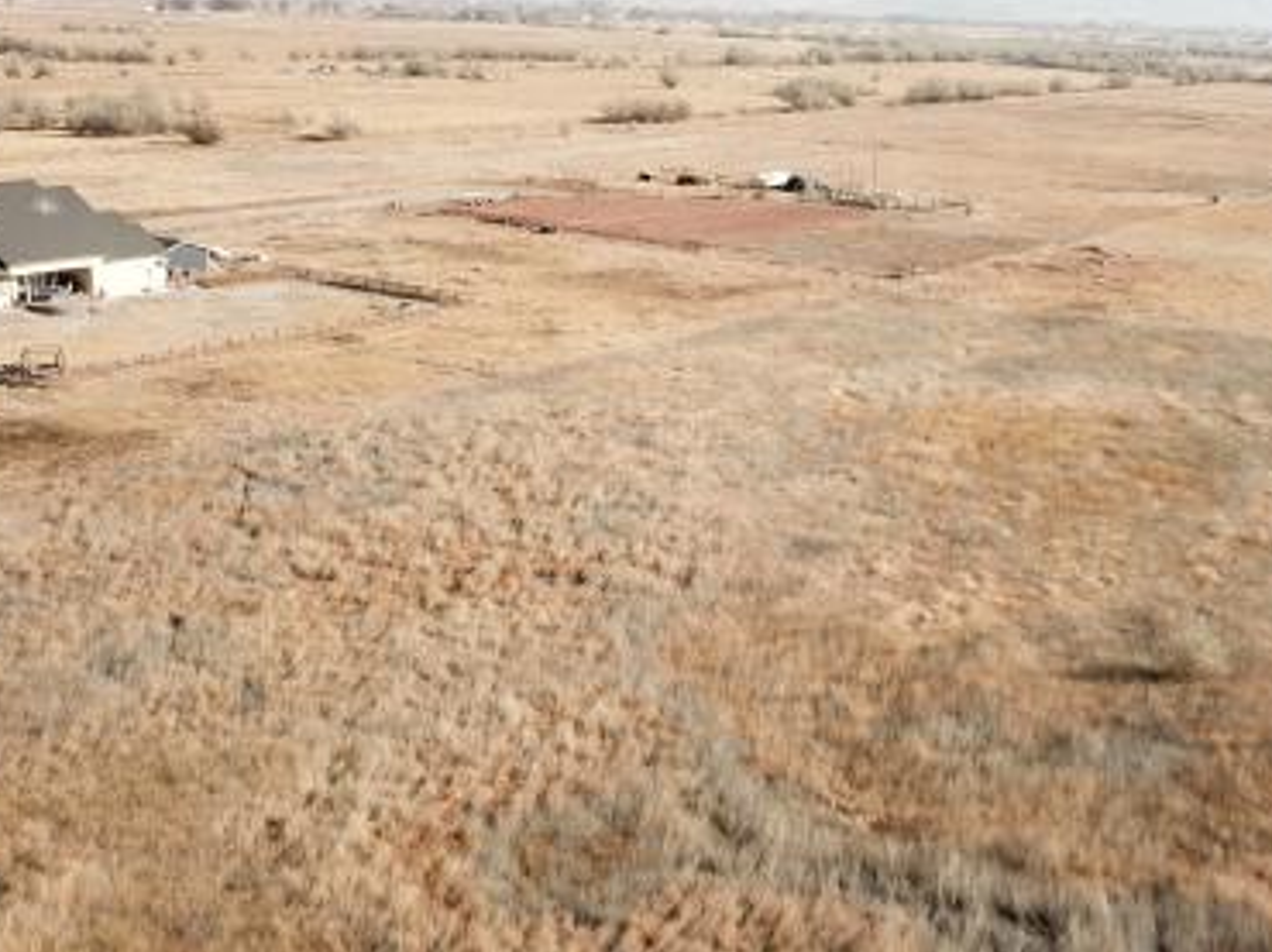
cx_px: 774
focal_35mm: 45
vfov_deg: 32.1
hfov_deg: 41.9
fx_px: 1652
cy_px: 519
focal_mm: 4.73
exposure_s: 1/972
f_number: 2.2
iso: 100
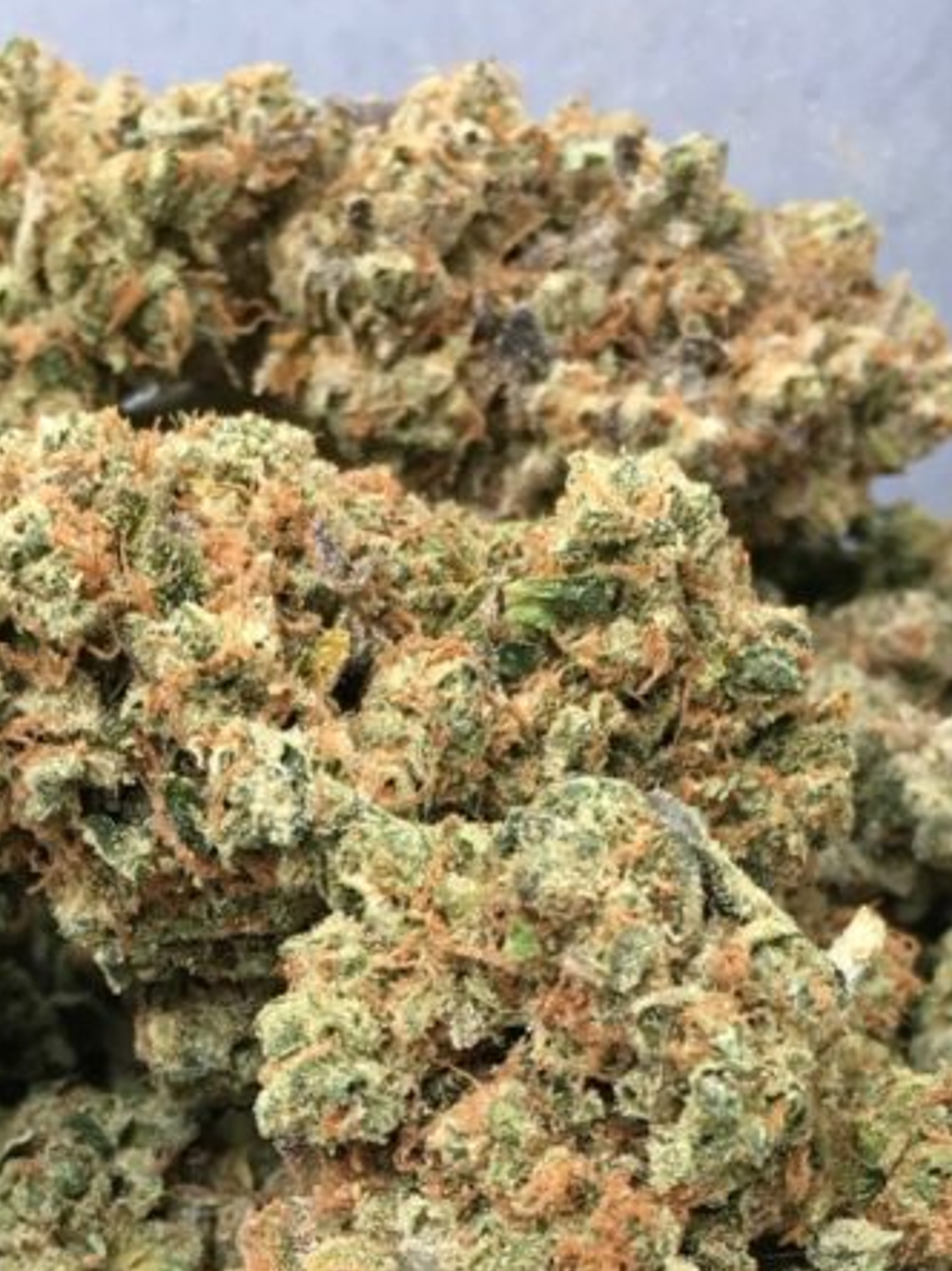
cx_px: 270
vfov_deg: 27.8
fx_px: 2458
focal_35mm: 67
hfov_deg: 21.8
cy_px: 1162
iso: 40
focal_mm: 4.15
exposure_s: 1/30
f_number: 2.2
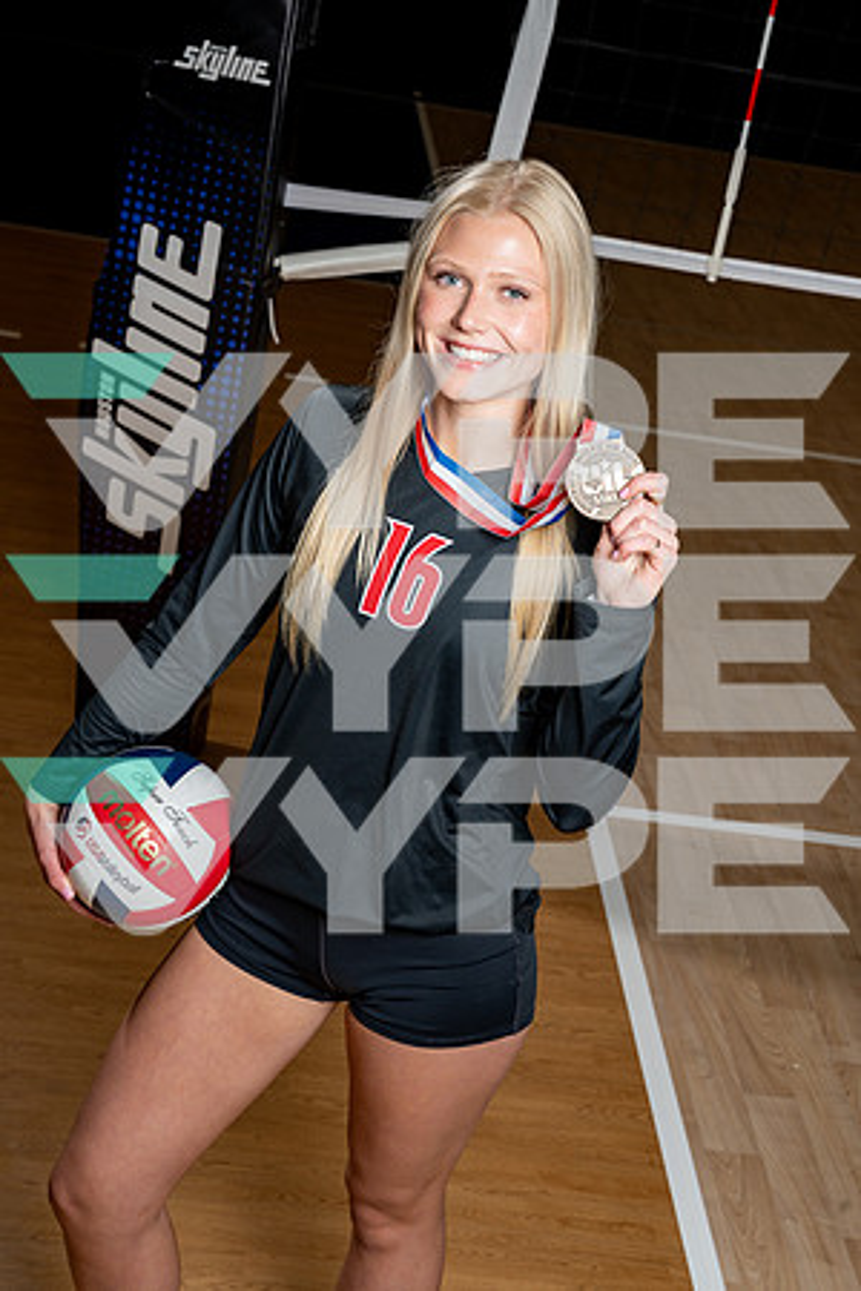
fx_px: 2116
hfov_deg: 23.0
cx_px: 430
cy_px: 646
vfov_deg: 33.9
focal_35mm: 59
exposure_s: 1/250
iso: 100
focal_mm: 59
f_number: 8
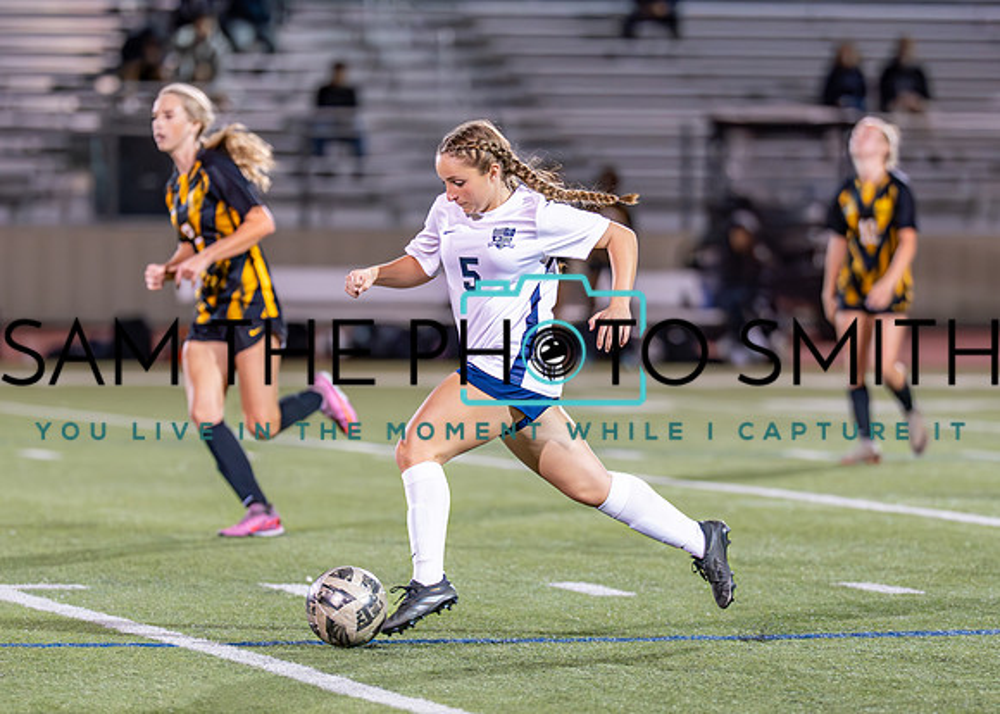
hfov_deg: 6.8
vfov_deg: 4.9
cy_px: 388
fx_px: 8410
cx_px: 588
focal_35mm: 296
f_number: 1.8
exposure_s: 1/1000
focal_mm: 135
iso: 2500
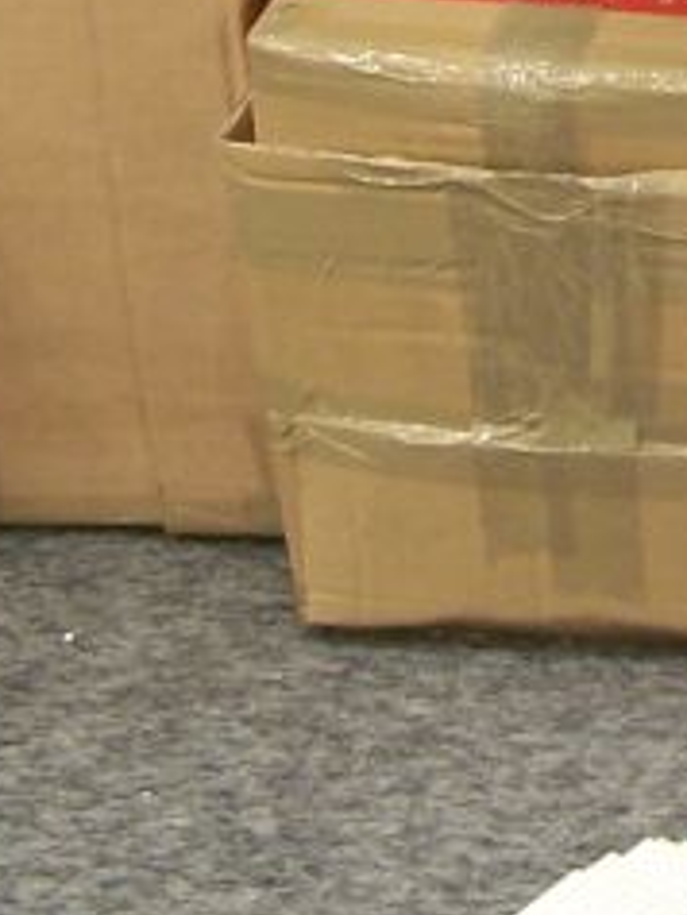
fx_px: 4336
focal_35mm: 164
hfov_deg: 8.6
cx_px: 1362
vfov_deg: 11.6
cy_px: -363
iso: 80
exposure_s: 1/2
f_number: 2.8
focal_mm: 6.3
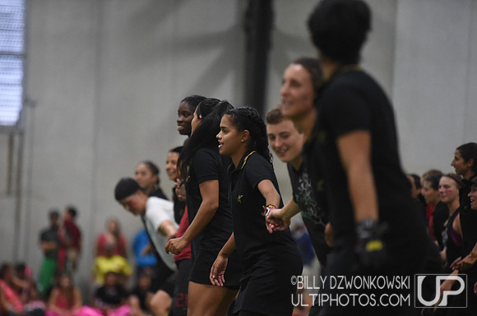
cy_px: 158
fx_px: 2646
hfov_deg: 10.3
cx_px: 238
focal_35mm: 200
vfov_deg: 6.8
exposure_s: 1/500
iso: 10000
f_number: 2.8
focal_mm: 200
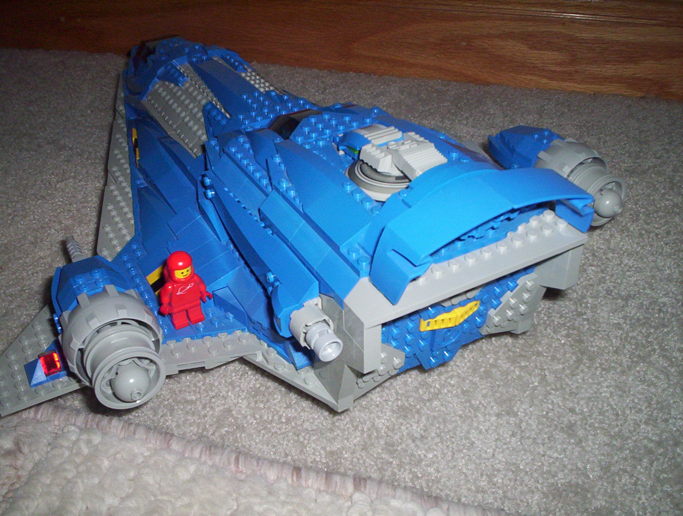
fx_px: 752
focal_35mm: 38
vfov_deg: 37.9
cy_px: 258
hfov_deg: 48.9
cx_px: 342
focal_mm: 4.99
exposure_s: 1/60
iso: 140
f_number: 4.5
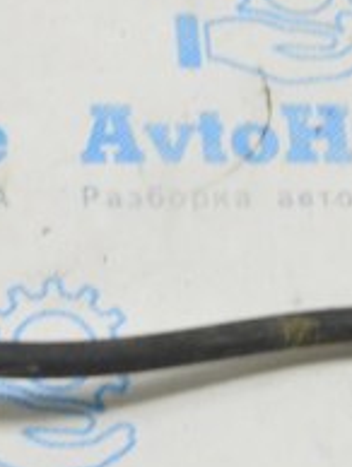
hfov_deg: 12.8
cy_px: 203
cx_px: -51
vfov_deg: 17.2
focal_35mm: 114
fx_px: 1542
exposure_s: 1/20
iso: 6400
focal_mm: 24
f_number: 20
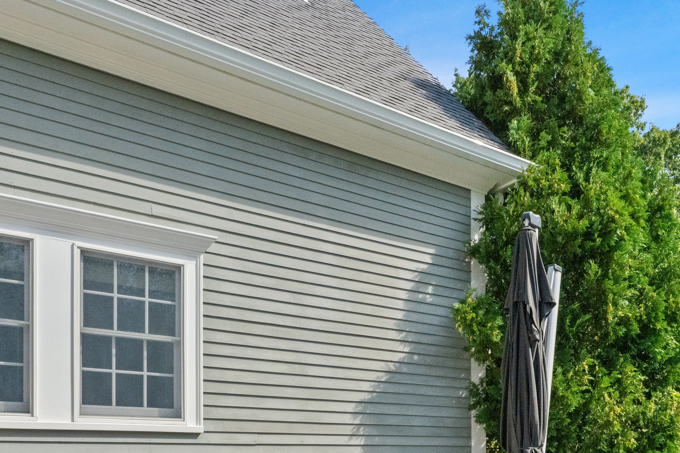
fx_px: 680
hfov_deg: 52.0
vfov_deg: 33.9
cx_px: 460
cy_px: 447
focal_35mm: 36
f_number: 11
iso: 3200
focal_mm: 15
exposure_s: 1/2500
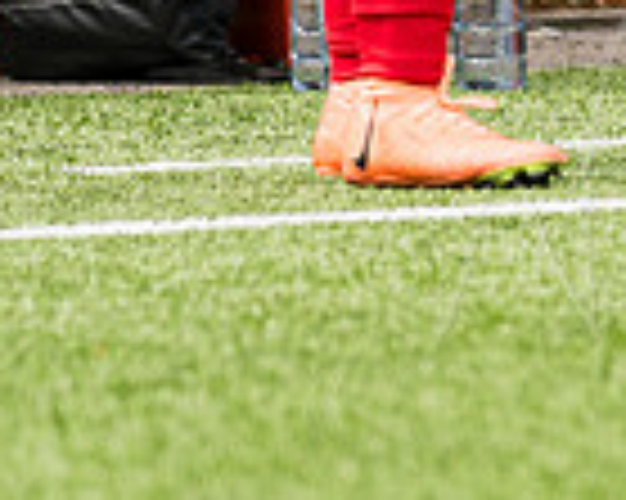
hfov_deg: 2.1
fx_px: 17329
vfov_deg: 1.6
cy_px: -489
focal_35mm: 936
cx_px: 1103
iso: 200
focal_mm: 135
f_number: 1.8
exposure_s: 1/5000
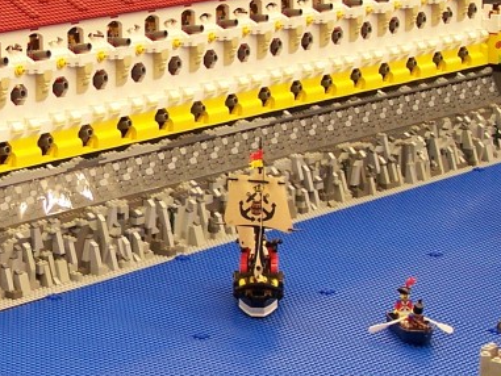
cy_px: 201
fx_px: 1983
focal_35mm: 137
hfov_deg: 14.3
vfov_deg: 10.8
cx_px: 60
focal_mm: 8.5
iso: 80
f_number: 3
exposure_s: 1/2
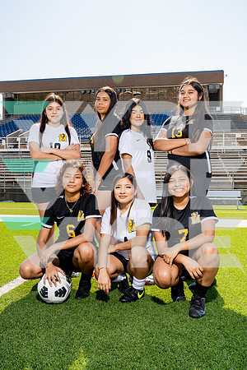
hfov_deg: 40.0
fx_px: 340
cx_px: 124
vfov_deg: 57.2
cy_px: 185
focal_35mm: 33
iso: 320
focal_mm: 33
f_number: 11
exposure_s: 1/250
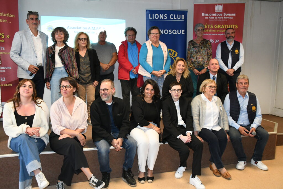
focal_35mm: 33
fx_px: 259
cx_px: 142
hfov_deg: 57.2
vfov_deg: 40.0
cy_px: 94
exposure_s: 1/100
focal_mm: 22
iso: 2500
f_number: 4.5
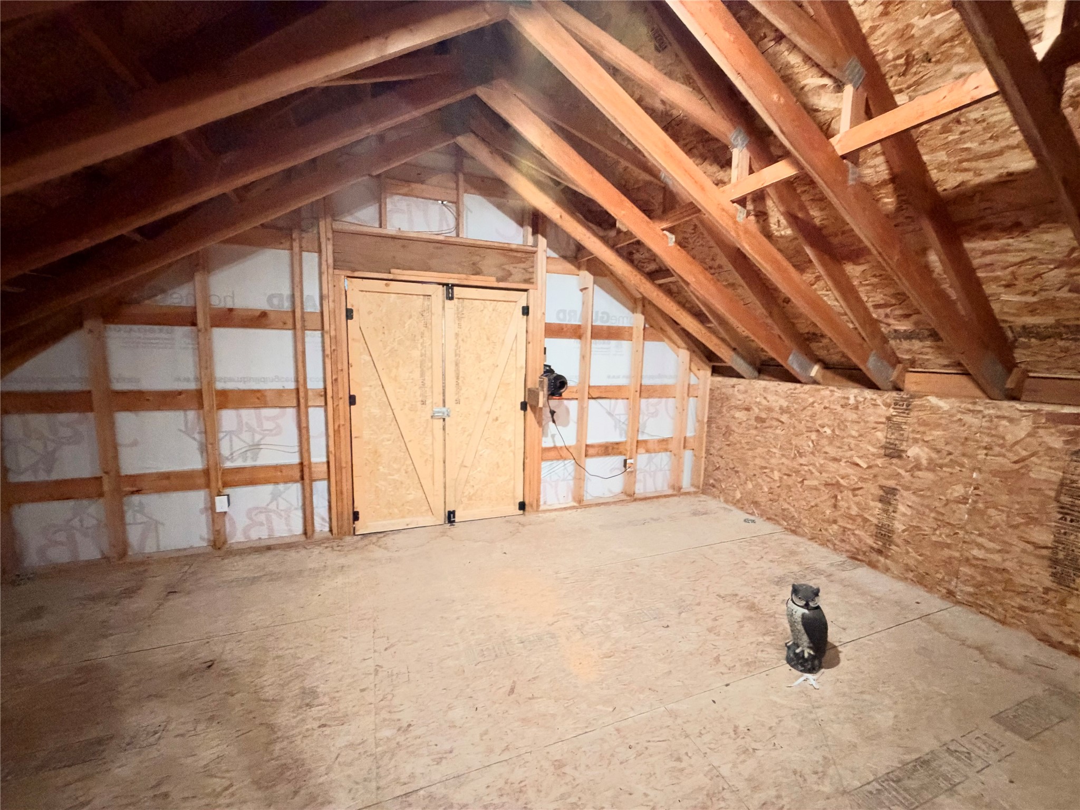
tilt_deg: -7.4
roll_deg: +0.6
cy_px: 405
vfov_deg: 85.7
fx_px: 437
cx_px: 540
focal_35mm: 14
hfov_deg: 102.1
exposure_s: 1/40
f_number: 2.2
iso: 1250
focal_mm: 2.22
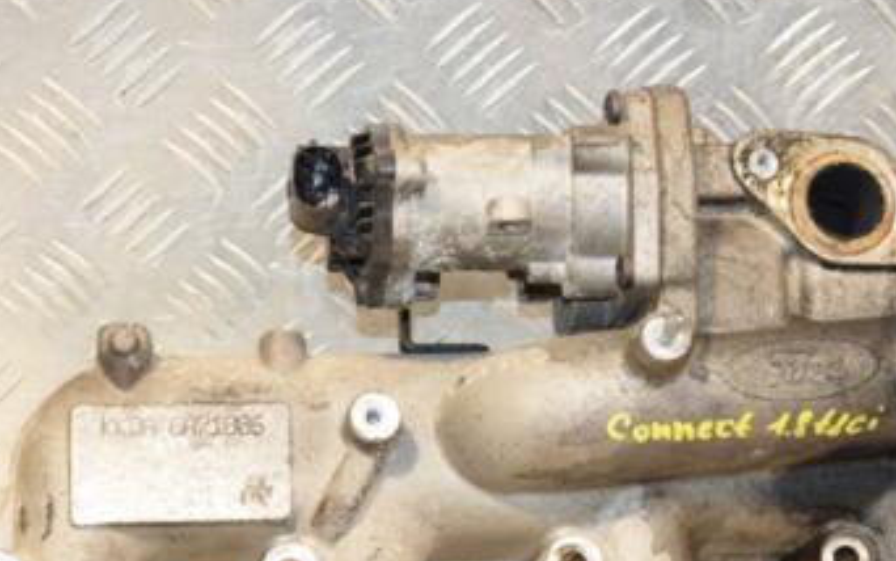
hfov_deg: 22.1
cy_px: 443
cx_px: 513
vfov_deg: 13.9
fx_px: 2294
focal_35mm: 94
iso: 1600
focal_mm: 35
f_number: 5.6
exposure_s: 1/200
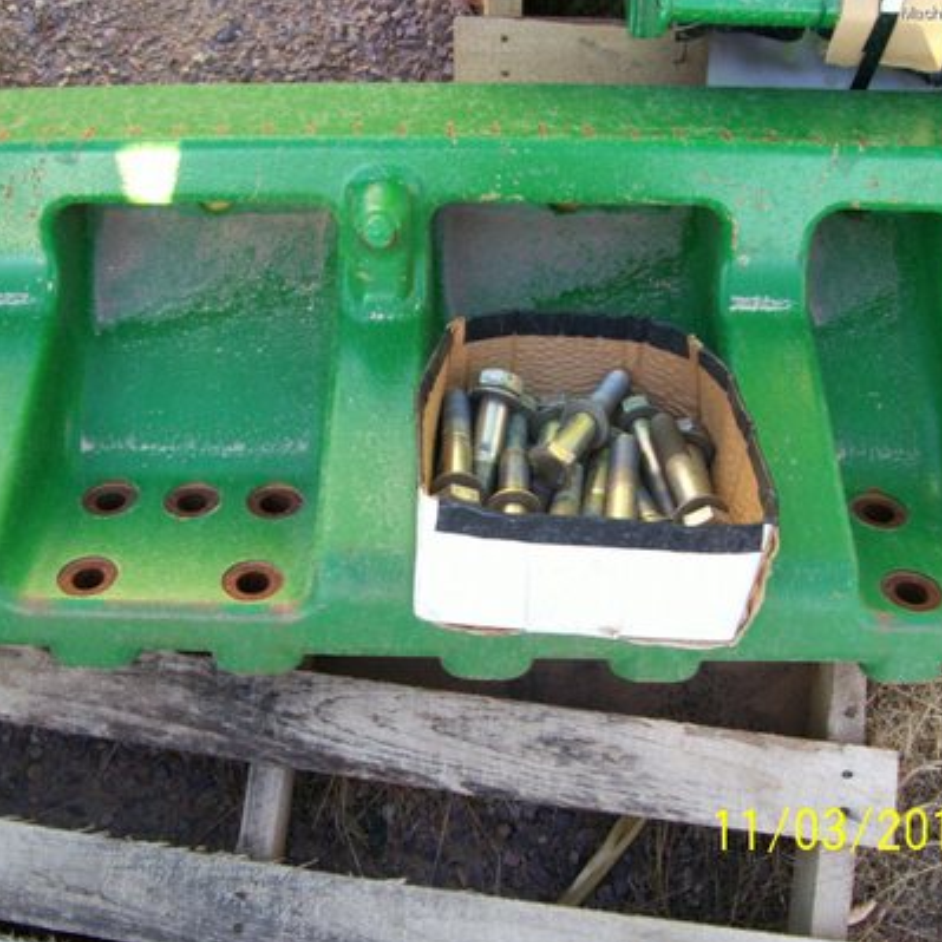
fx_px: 1262
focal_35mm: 41
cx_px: 406
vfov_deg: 40.9
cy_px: 477
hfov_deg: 40.8
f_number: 2.7
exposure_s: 1/68.1
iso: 80
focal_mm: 5.6
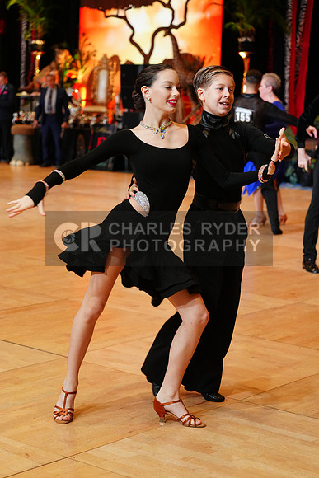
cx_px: 160
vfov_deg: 26.6
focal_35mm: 76
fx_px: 1009
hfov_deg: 18.0
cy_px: 239
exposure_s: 1/250
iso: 2500
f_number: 4
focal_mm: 76
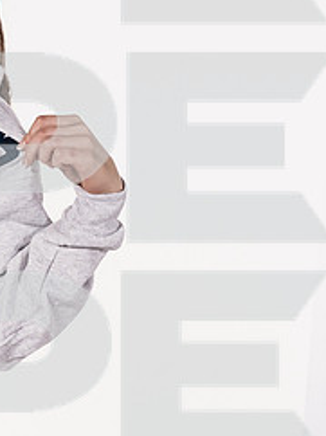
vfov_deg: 15.5
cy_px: 149
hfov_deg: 11.3
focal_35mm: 127
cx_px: -124
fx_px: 1598
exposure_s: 1/250
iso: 800
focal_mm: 55
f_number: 8
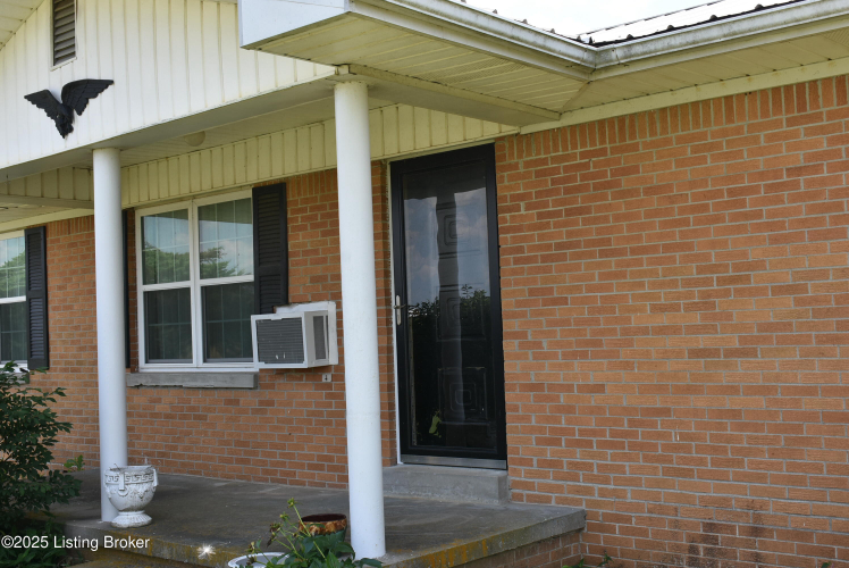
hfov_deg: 43.6
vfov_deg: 29.9
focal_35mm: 45
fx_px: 1062
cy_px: 284
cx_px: 424
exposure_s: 1/200
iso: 250
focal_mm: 30
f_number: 7.1
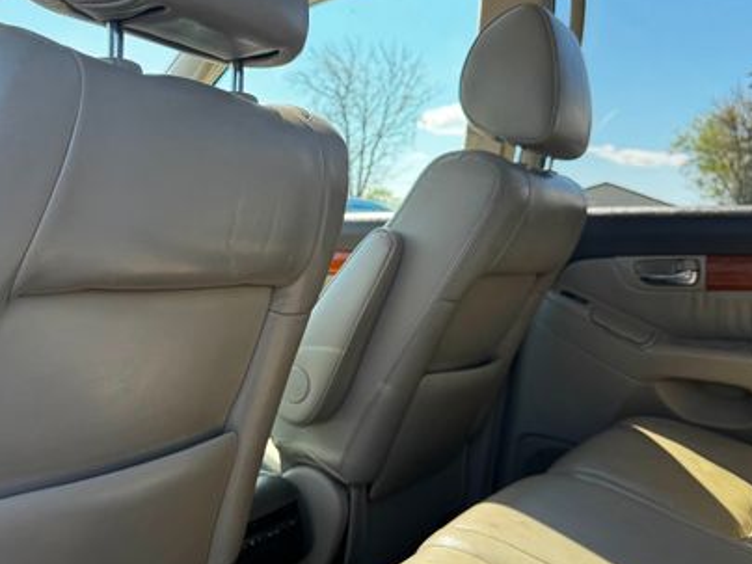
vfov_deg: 37.7
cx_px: 283
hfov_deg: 48.5
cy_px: 315
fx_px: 826
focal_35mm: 38
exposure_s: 1/593
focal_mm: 6.76
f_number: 1.78
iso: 80
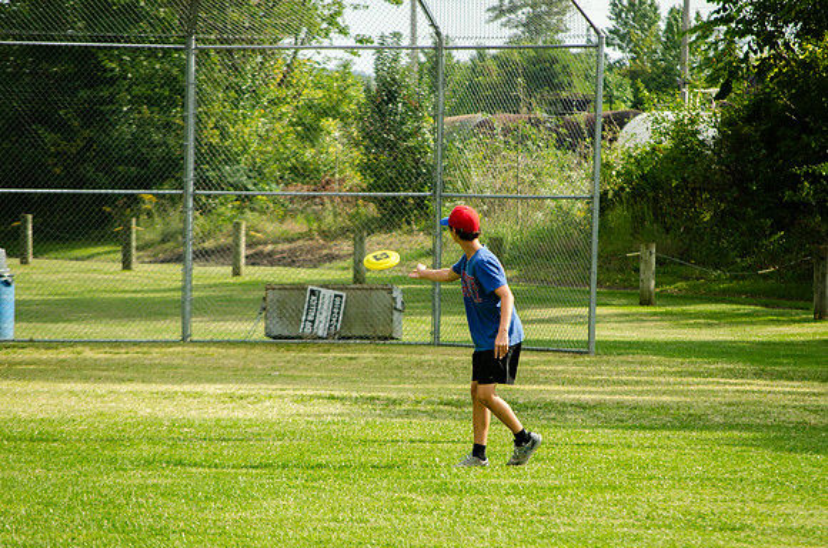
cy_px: 275
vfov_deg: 5.2
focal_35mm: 263
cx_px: 437
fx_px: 6039
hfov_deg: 7.8
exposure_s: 1/640
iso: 200
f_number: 6.3
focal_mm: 160
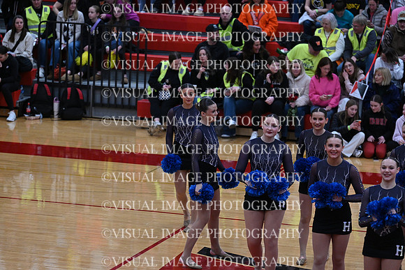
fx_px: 1969
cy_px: 135
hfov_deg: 11.7
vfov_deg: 7.9
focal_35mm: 175
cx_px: 202
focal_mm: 175
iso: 4000
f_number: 4
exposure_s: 1/400
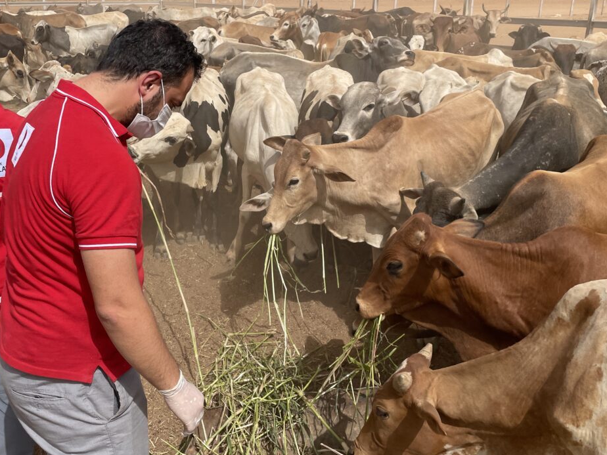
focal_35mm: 36
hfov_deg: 51.1
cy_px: 206
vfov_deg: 39.6
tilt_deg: -21.2
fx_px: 631
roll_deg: +0.7
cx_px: 253
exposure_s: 1/5291
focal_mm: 4.2
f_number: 1.6
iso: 50
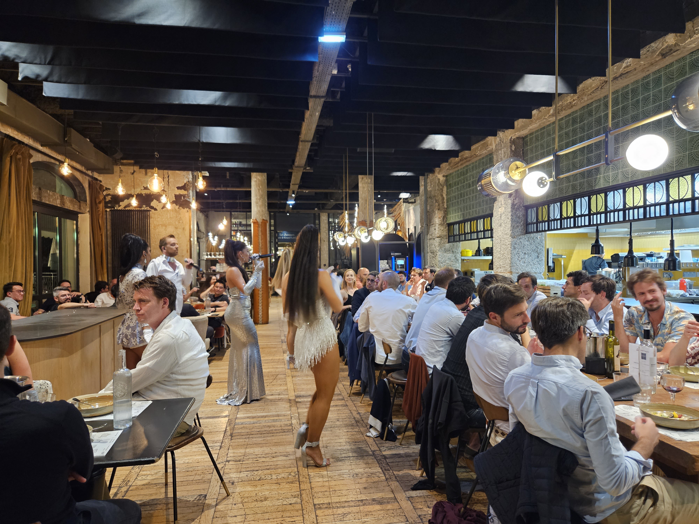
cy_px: 262
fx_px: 464
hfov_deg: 73.9
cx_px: 350
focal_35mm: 23
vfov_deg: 58.9
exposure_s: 1/25
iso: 500
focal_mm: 5.4
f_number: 1.8
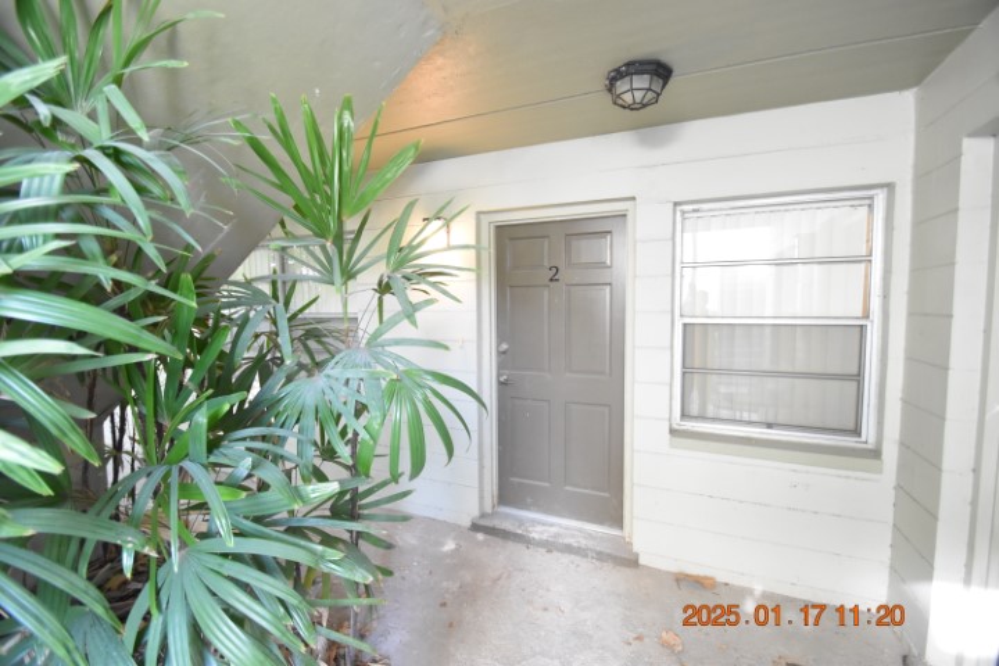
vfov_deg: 77.3
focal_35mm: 15
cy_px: 333
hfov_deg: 100.4
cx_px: 500
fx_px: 416
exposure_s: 1/60
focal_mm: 10
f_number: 3.5
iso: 2500
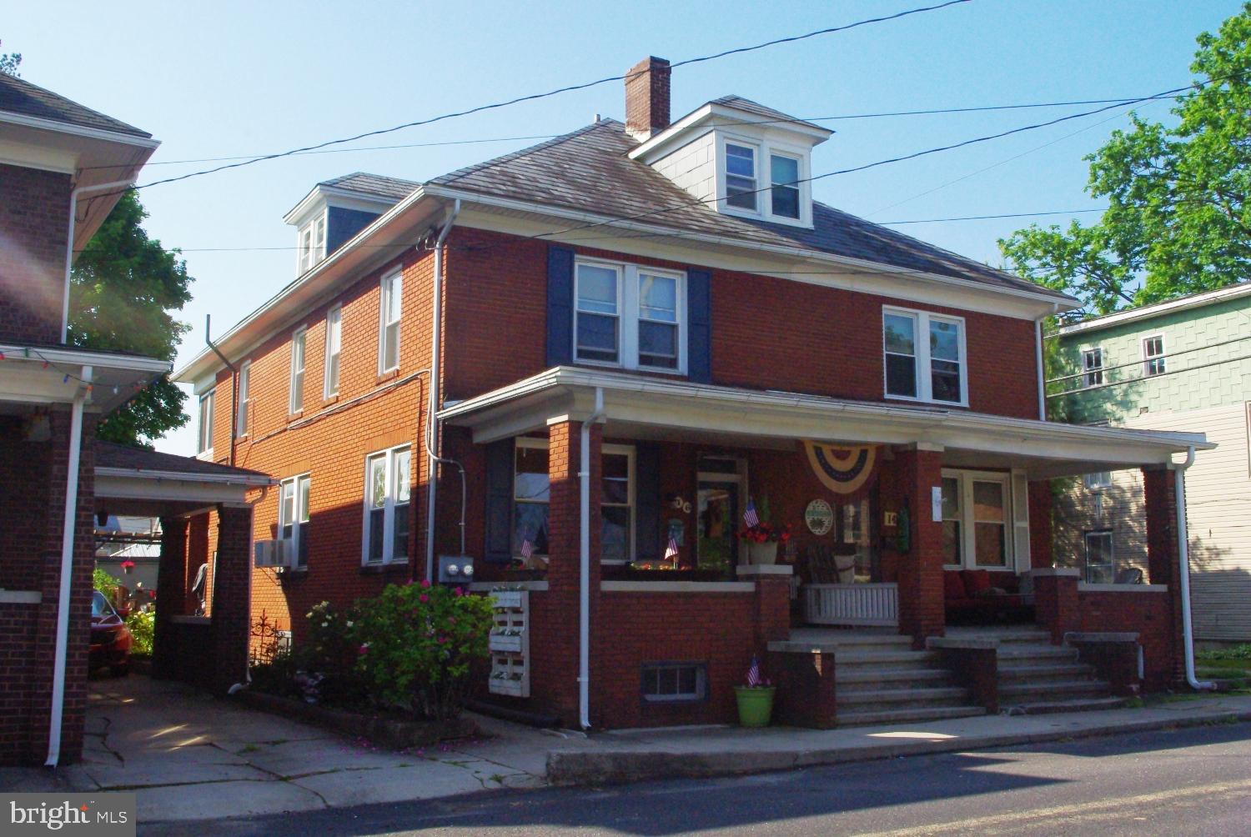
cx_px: 626
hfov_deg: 53.1
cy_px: 418
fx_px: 1252
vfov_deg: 37.0
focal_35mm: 36
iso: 800
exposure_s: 1/250
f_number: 11
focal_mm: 24.38
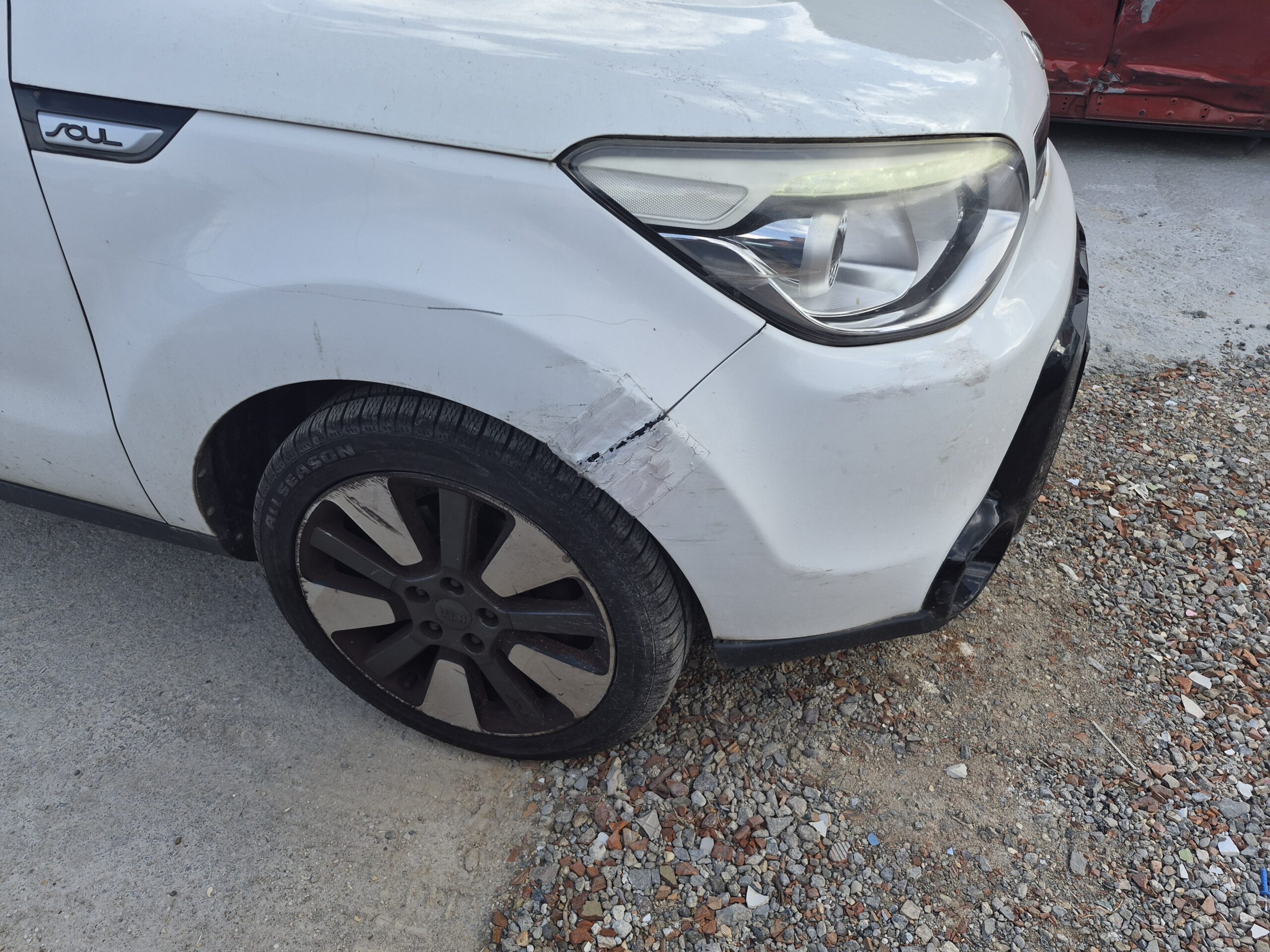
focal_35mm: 23
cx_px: 635
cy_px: 476
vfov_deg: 58.9
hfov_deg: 73.9
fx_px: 844
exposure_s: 1/1844
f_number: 1.8
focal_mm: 5.4
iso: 80
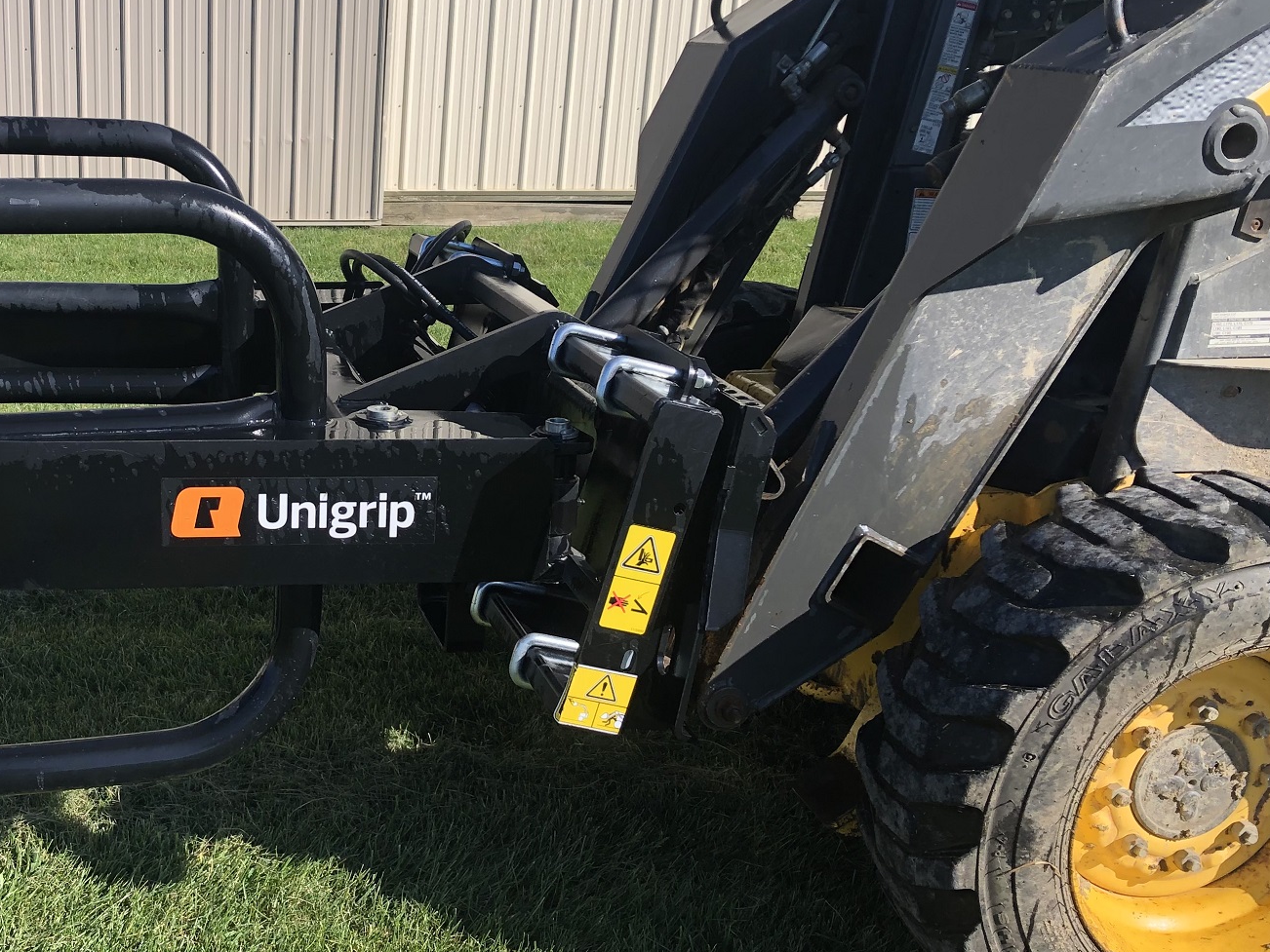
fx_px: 1578
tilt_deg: -17.1
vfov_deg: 33.6
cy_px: 457
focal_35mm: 43
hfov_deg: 42.4
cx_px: 308
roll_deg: -1.1
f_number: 1.8
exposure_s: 1/1263
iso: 20
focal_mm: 3.99
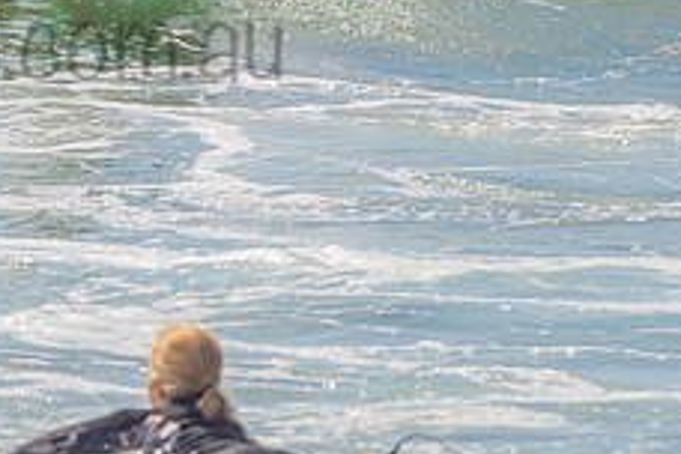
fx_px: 29451
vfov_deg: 0.9
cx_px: 164
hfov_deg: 1.3
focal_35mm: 1557
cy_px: -120
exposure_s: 1/640
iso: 200
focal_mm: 500
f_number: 5.6
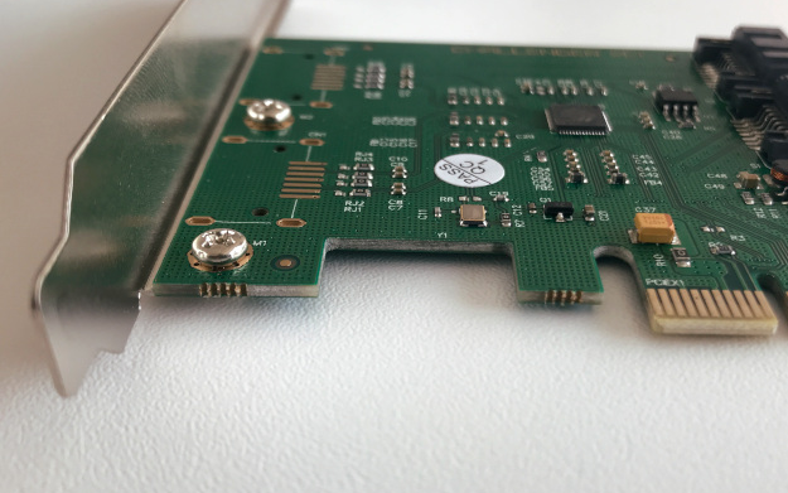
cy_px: 262
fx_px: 816
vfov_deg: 33.6
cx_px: 444
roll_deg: -0.7
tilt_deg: -31.5
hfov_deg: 51.4
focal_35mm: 38
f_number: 1.8
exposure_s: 1/100
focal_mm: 3.99
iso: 20
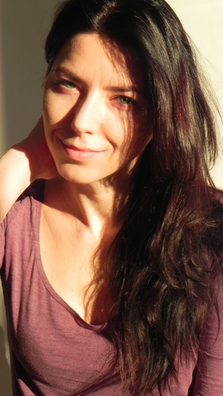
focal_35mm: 93
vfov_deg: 22.9
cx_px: 127
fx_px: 978
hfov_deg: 13.0
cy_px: 198
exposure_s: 1/60
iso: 160
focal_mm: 15.1
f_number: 8
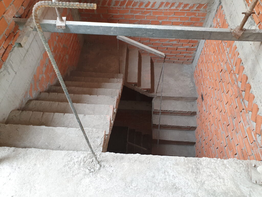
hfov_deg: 67.3
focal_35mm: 26
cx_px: 131
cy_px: 98
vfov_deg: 53.1
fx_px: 197
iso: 64
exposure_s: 1/50
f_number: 2.4
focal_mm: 4.3
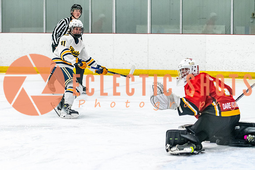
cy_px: 80
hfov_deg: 14.1
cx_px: 61
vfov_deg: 9.4
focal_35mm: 145
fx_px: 1030
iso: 3200
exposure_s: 1/800
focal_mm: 95
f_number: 2.8
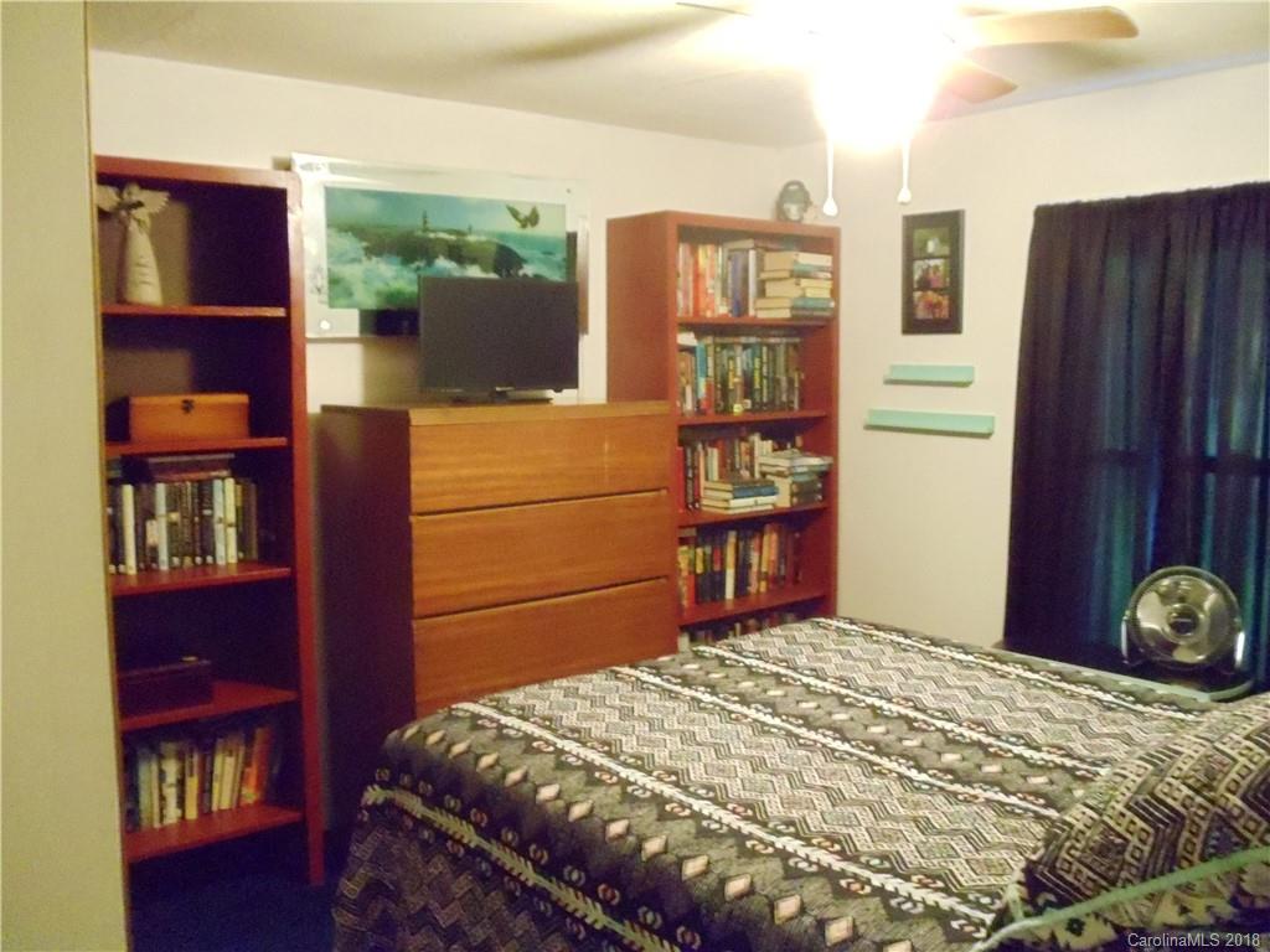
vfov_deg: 32.9
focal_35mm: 44
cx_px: 635
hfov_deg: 42.9
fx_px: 1614
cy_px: 476
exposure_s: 1/8
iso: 1600
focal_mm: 6
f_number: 3.5
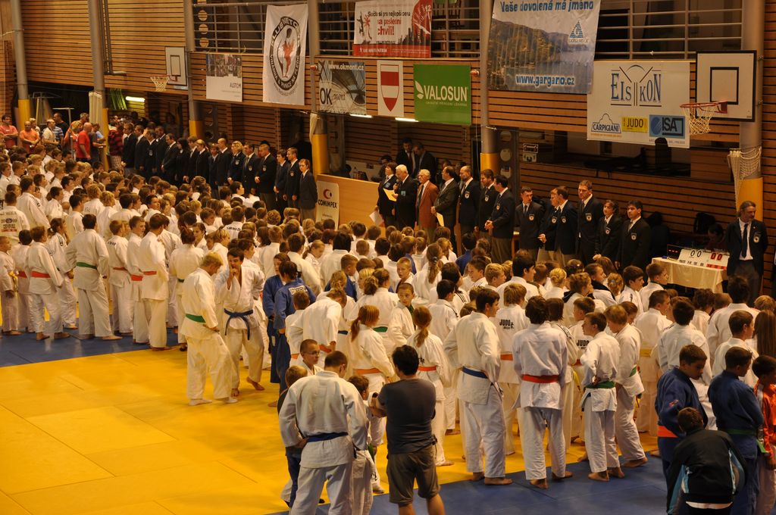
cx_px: 388
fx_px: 1679
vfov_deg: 17.4
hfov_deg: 26.0
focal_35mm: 78
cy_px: 258
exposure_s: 1/25
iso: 200
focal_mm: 52
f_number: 5
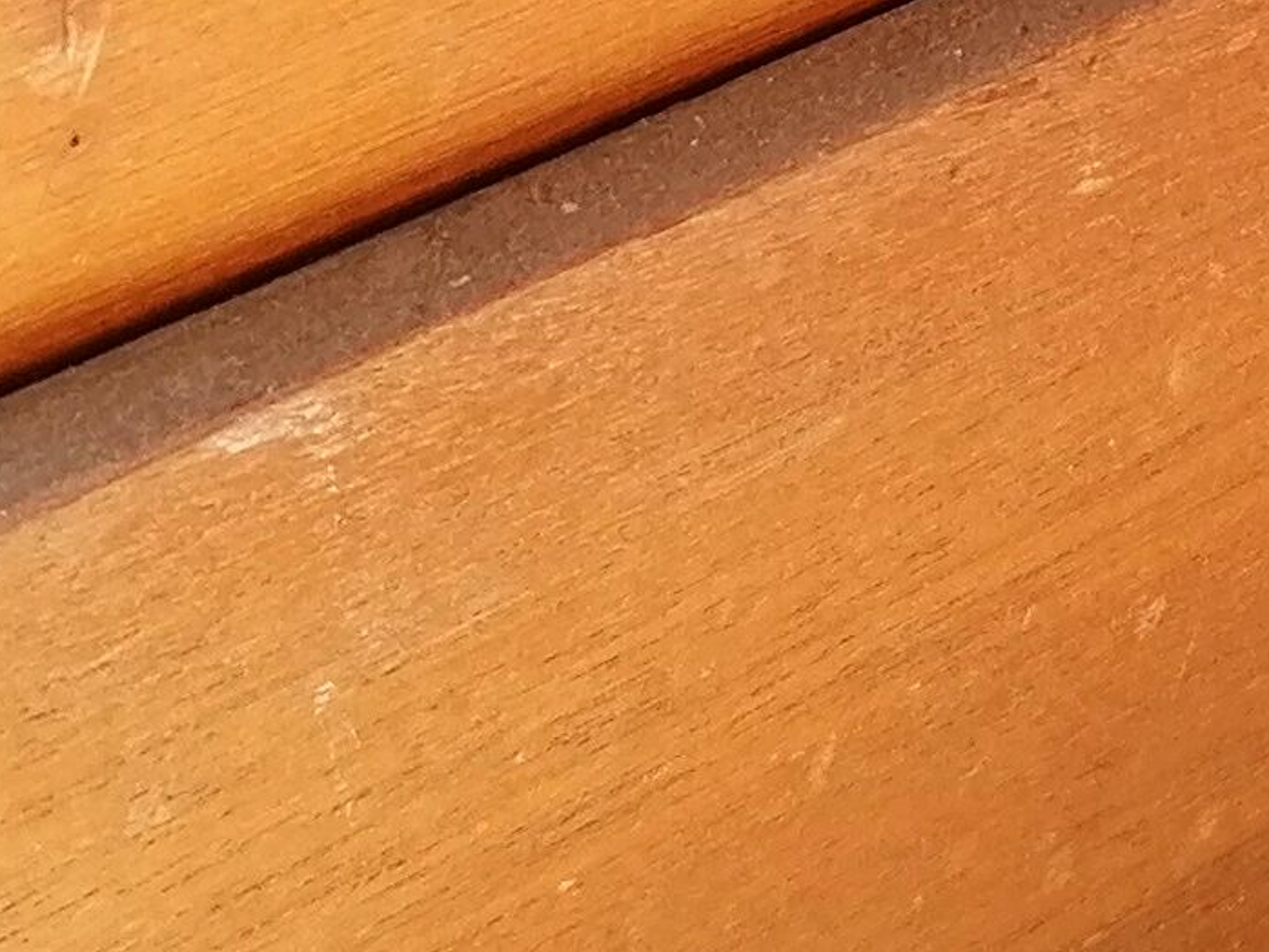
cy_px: -653
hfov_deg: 12.6
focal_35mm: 155
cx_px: 1329
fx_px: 5683
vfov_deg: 9.2
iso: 64
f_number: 1.8
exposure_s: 1/50
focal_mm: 4.75
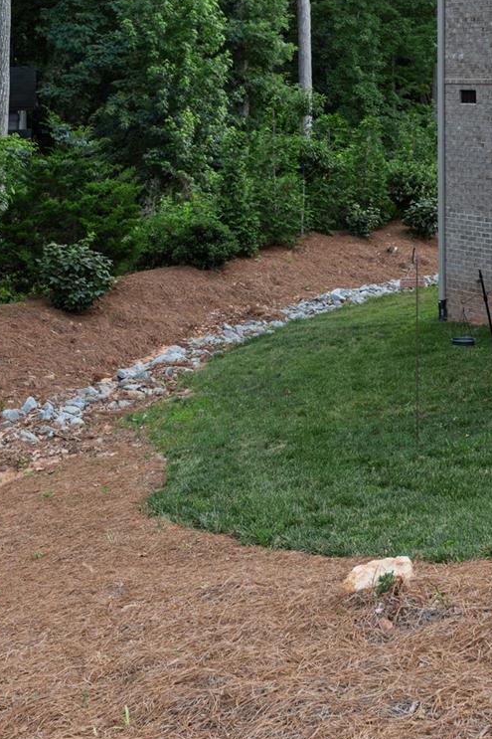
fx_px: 1271
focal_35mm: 62
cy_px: 211
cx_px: 463
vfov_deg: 32.0
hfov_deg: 21.3
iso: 320
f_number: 7.1
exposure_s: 1/1.67
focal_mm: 30
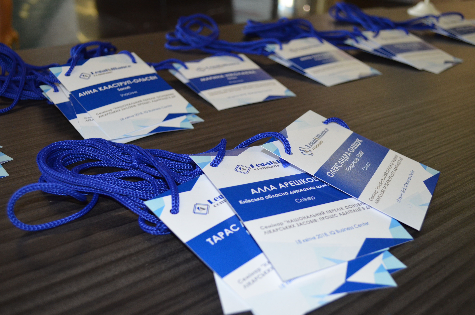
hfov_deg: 53.2
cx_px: 238
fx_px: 474
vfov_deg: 36.7
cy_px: 158
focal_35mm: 36
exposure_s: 1/60
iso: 720
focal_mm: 24
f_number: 4
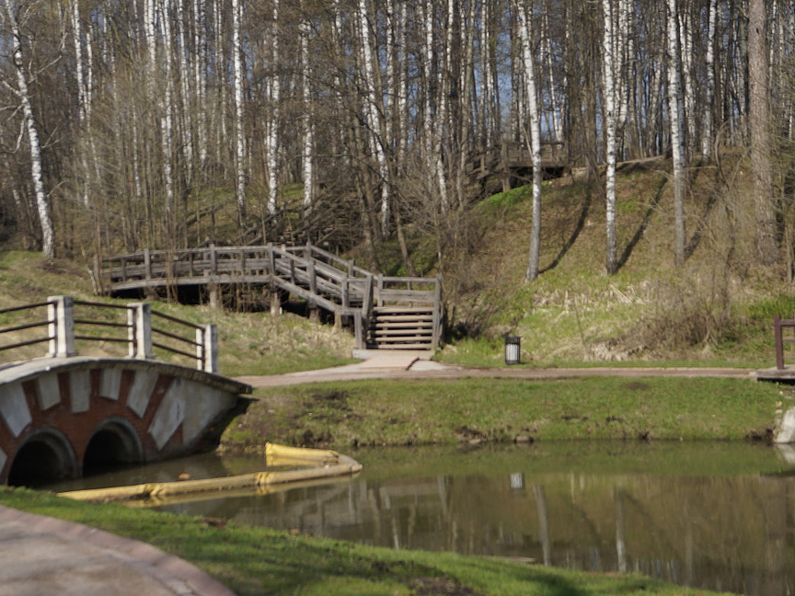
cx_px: 386
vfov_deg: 22.9
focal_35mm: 64
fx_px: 1470
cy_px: 313
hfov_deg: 30.3
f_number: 4
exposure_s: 1/1250
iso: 100
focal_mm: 24
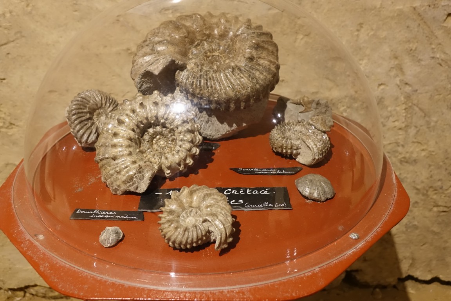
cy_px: 150
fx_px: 476
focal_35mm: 38
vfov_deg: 35.1
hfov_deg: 50.7
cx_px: 226
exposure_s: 1/25
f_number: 2.8
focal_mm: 13.94
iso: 800
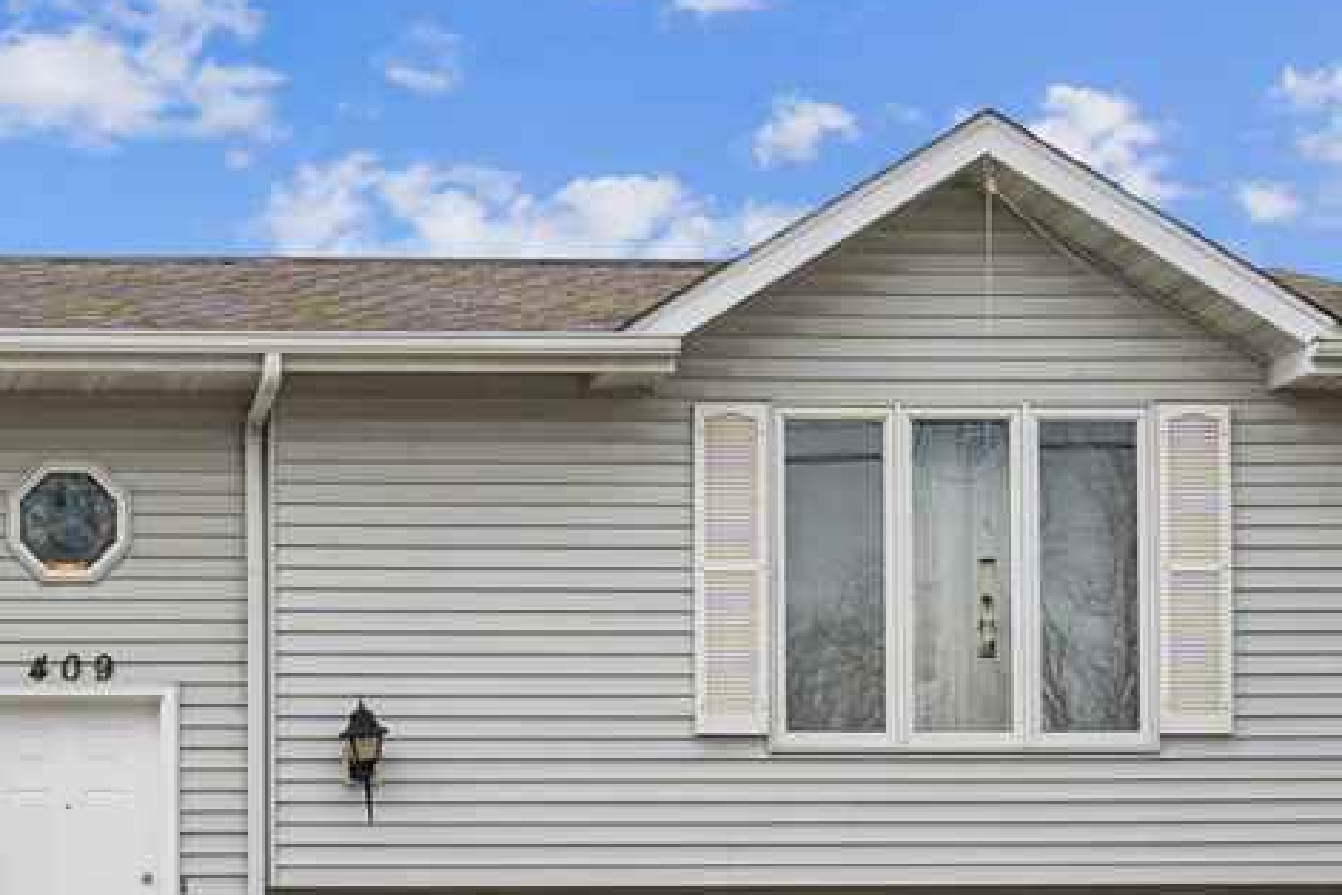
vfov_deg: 12.8
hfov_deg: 18.7
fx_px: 3951
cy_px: 862
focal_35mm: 106
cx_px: -26
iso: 400
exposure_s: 1/640
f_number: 9
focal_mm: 26
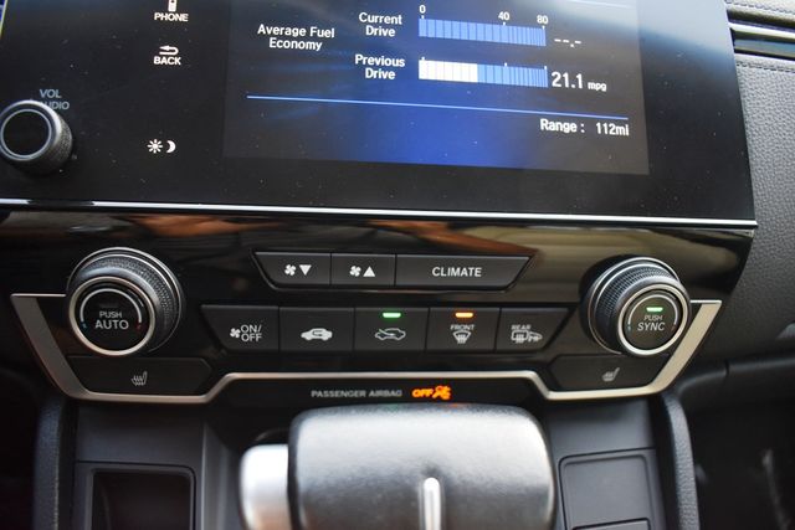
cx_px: 398
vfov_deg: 48.0
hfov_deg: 67.4
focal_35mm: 27
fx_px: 596
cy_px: 265
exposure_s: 1/125
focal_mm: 18
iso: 800
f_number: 3.5
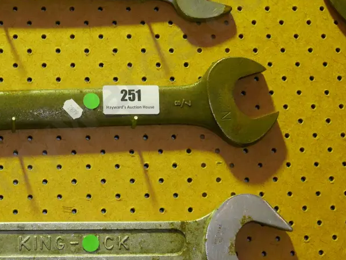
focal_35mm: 85
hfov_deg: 22.8
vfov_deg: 17.4
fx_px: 850
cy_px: 114
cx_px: 89
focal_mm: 25
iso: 3200
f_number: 5.2
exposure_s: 1/100
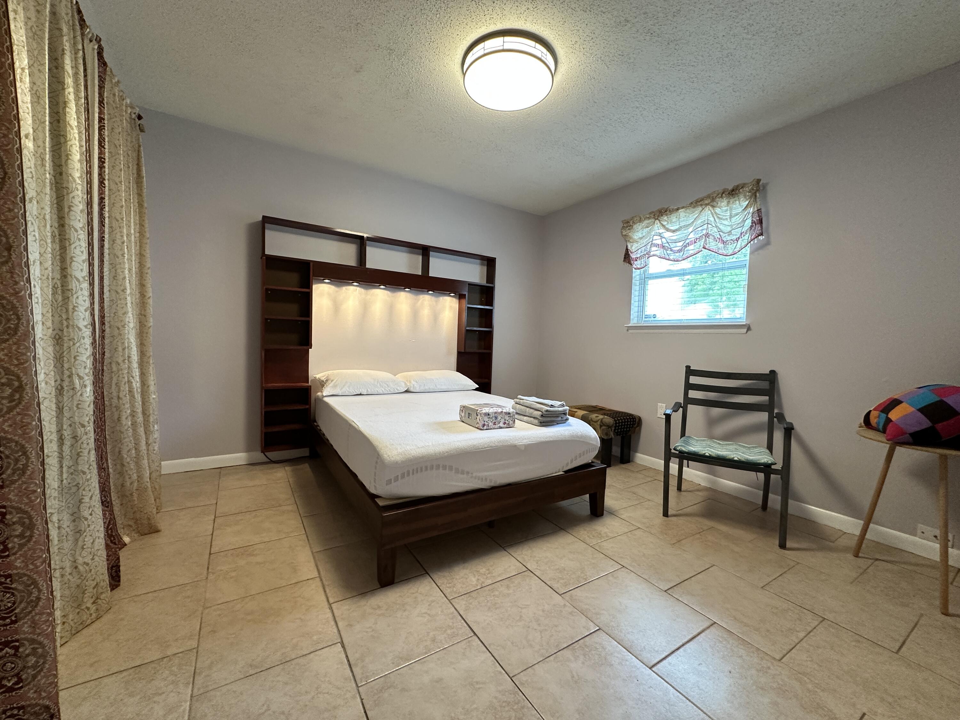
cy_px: 360
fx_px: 388
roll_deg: -2.3
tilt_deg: -3.6
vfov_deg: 85.7
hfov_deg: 102.1
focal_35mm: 14
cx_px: 480
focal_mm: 2.22
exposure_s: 1/120
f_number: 2.2
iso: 250
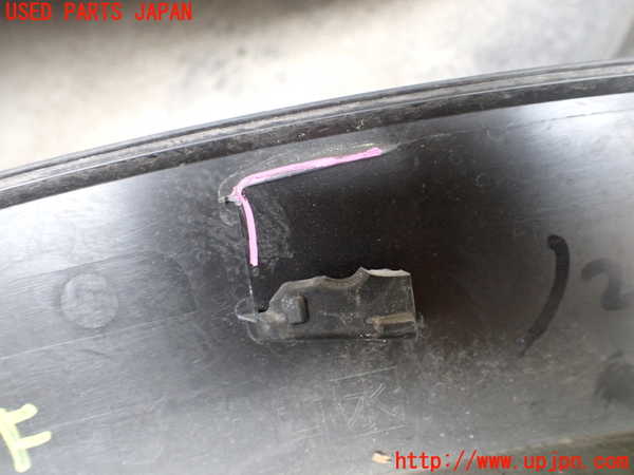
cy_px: 238
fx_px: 549
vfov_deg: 46.8
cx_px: 317
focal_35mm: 30
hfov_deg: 60.0
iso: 800
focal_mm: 5.4
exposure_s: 1/30
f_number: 2.3
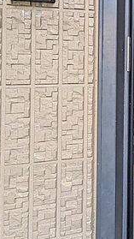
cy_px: 58
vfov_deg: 53.9
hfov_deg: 23.2
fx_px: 221
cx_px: 224
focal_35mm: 35
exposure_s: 1/120
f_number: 2.2
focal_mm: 1.83
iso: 321
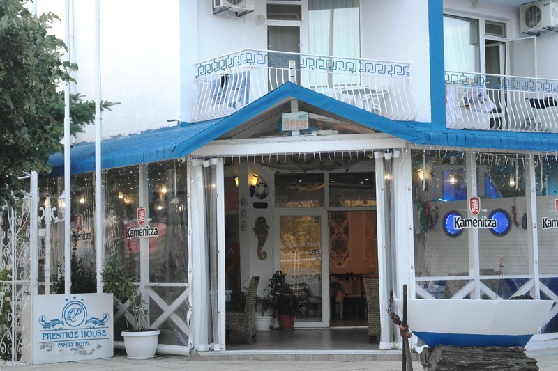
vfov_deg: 19.7
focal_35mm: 69
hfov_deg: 29.2
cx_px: 279
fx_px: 1069
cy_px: 186
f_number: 5.6
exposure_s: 1/125
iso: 400
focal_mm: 45
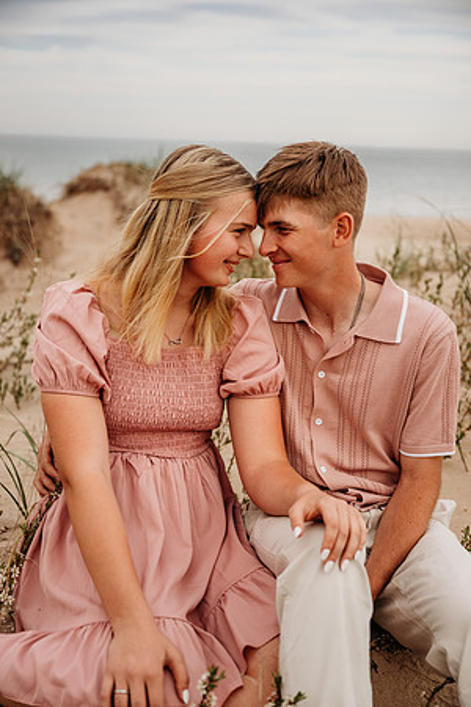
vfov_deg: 45.4
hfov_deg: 31.2
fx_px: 844
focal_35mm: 43
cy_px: 354
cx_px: 236
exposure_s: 1/1600
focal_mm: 43
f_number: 2.8
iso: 200
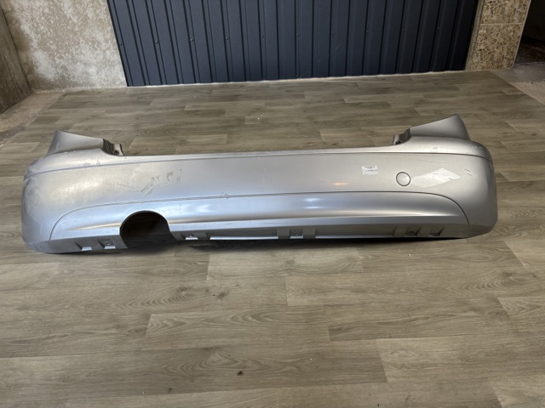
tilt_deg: -32.7
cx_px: 272
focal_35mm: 26
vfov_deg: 53.1
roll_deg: +2.6
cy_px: 204
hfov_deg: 67.3
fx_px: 409
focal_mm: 5.96
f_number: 1.6
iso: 80
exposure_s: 1/50
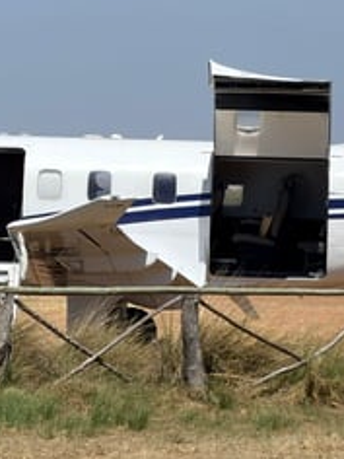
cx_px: 163
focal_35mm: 325
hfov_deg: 4.6
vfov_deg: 6.1
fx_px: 4306
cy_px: 124
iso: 16
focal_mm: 16.89
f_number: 2.8
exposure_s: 1/799
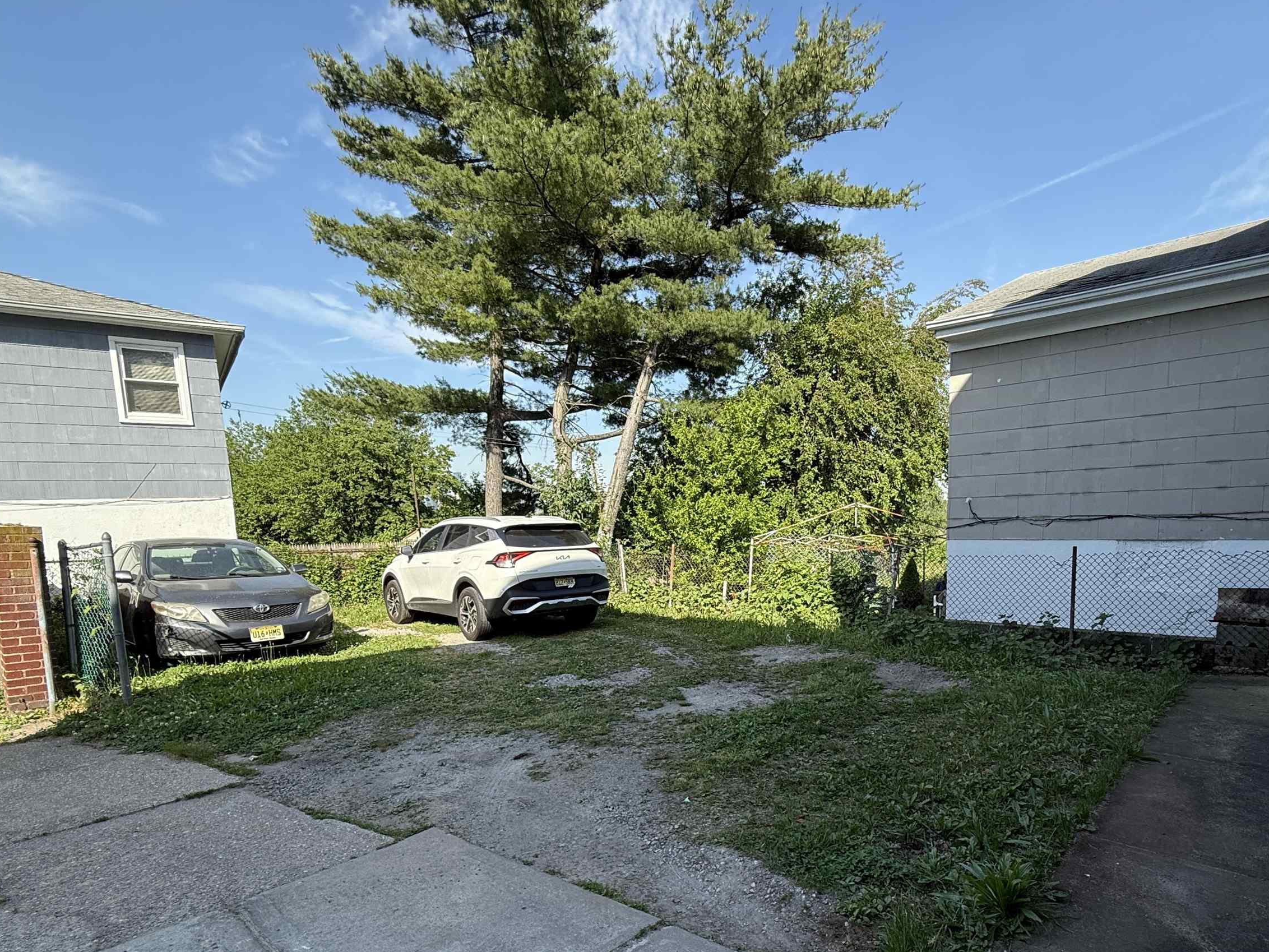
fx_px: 697
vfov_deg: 67.6
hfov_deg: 84.4
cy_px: 599
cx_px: 702
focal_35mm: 19
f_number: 2.2
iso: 50
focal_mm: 2.22
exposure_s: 1/602
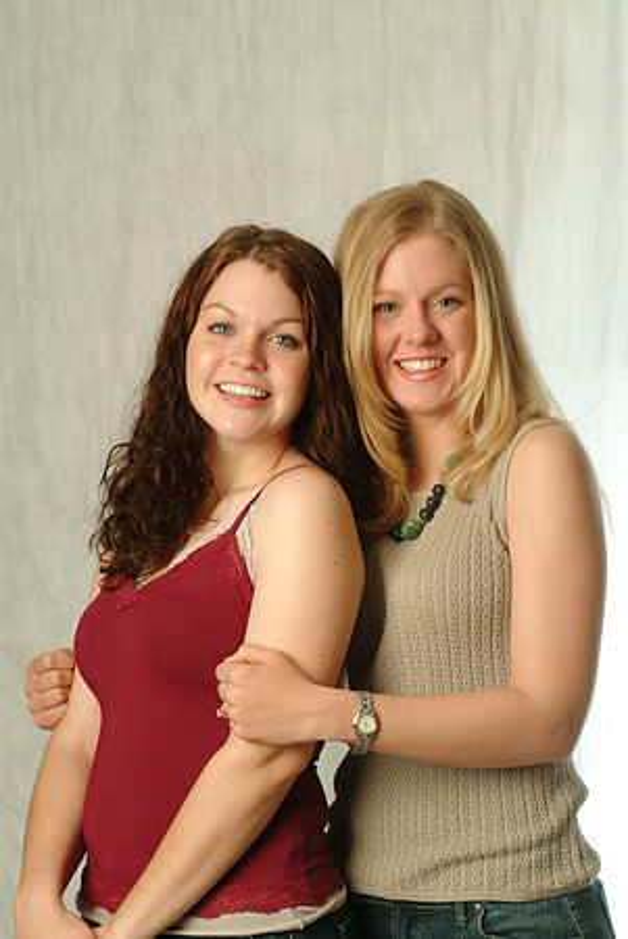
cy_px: 470
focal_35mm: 129
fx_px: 3367
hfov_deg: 10.7
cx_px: 314
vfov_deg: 15.9
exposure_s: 1/125
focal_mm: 86
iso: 400
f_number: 13
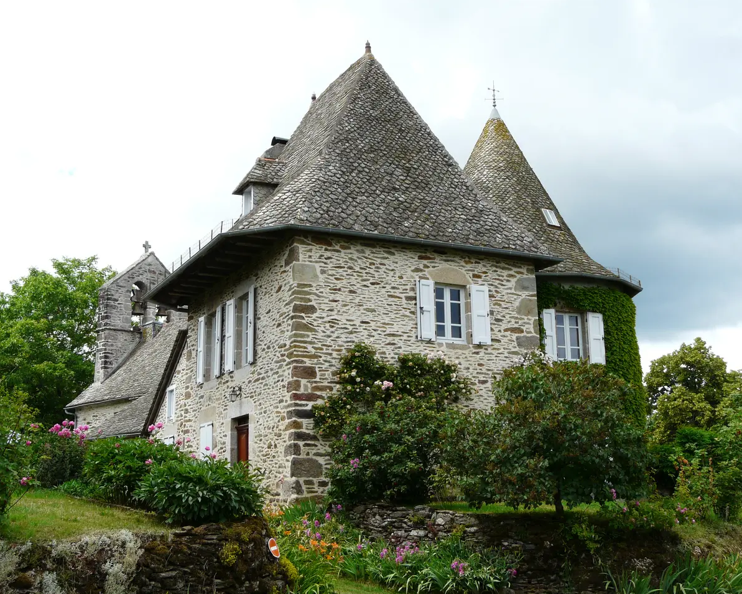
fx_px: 966
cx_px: 350
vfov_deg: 34.1
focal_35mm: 44
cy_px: 297
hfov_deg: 42.0
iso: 100
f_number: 5.6
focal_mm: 6.8
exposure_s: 1/250
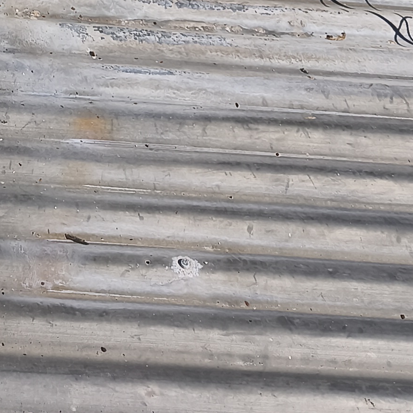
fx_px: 1282
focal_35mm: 95
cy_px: -456
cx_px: -202
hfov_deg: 16.7
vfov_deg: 14.6
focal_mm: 6.18
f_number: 1.65
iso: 50
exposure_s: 1/1682
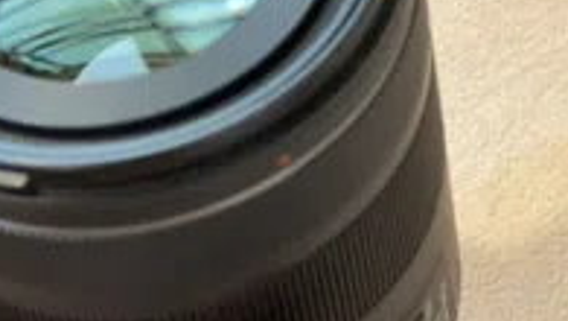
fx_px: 2592
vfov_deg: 7.1
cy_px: 143
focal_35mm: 172
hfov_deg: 12.5
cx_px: 169
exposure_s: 1/15
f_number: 2.8
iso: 800
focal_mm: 9
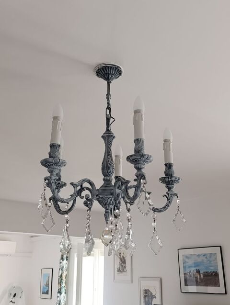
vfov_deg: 48.9
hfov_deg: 37.8
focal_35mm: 38
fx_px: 336
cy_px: 152
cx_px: 115
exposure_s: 1/100
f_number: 1.6
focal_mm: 6.14
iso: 800
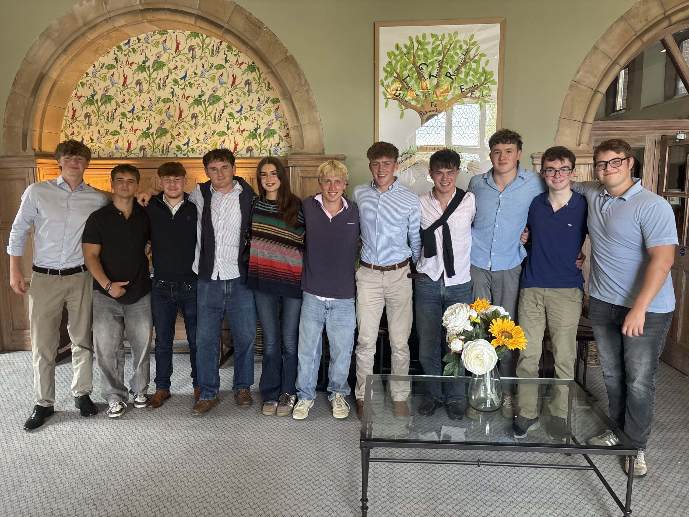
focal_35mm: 26
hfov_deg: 67.3
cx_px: 344
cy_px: 258
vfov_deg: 53.1
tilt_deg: -7.3
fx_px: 518
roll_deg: +0.5
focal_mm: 5.96
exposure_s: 1/100
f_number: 1.6
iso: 125
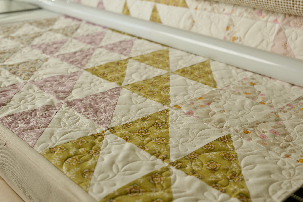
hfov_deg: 47.9
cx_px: 152
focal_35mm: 40
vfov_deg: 33.0
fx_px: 341
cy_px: 101
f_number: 4
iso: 400
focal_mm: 27
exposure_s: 1/100
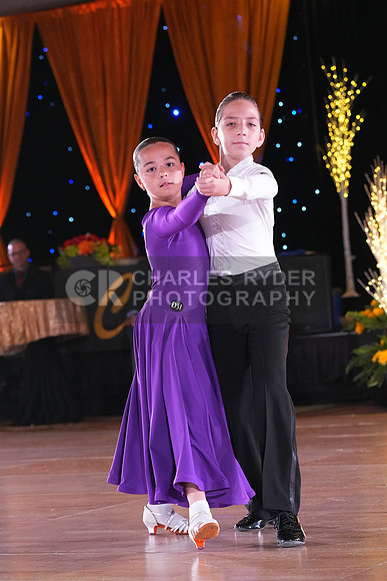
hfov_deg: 12.8
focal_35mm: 107
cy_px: 290
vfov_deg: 19.1
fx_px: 1724
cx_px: 194
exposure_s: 1/400
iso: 8000
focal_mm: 107
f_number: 5
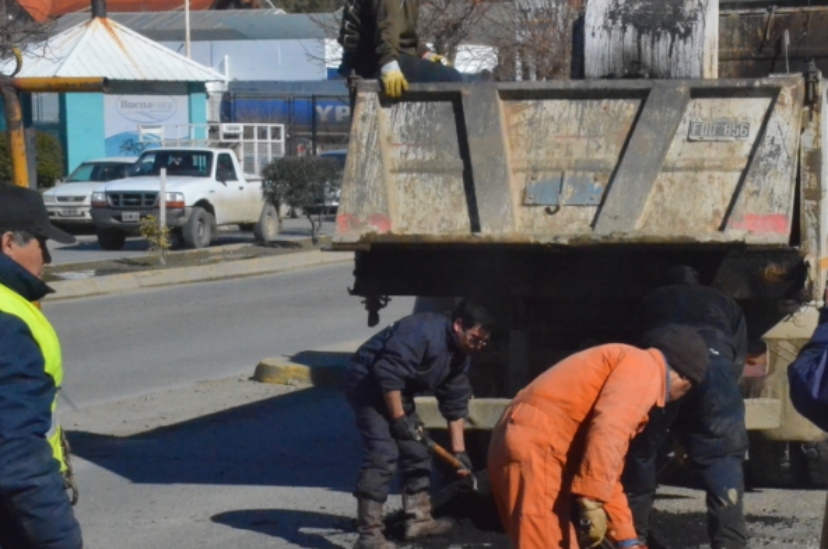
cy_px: 371
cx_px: 587
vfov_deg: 12.5
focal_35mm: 109
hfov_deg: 18.7
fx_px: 2502
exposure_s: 1/2000
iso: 6400
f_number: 22
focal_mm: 42
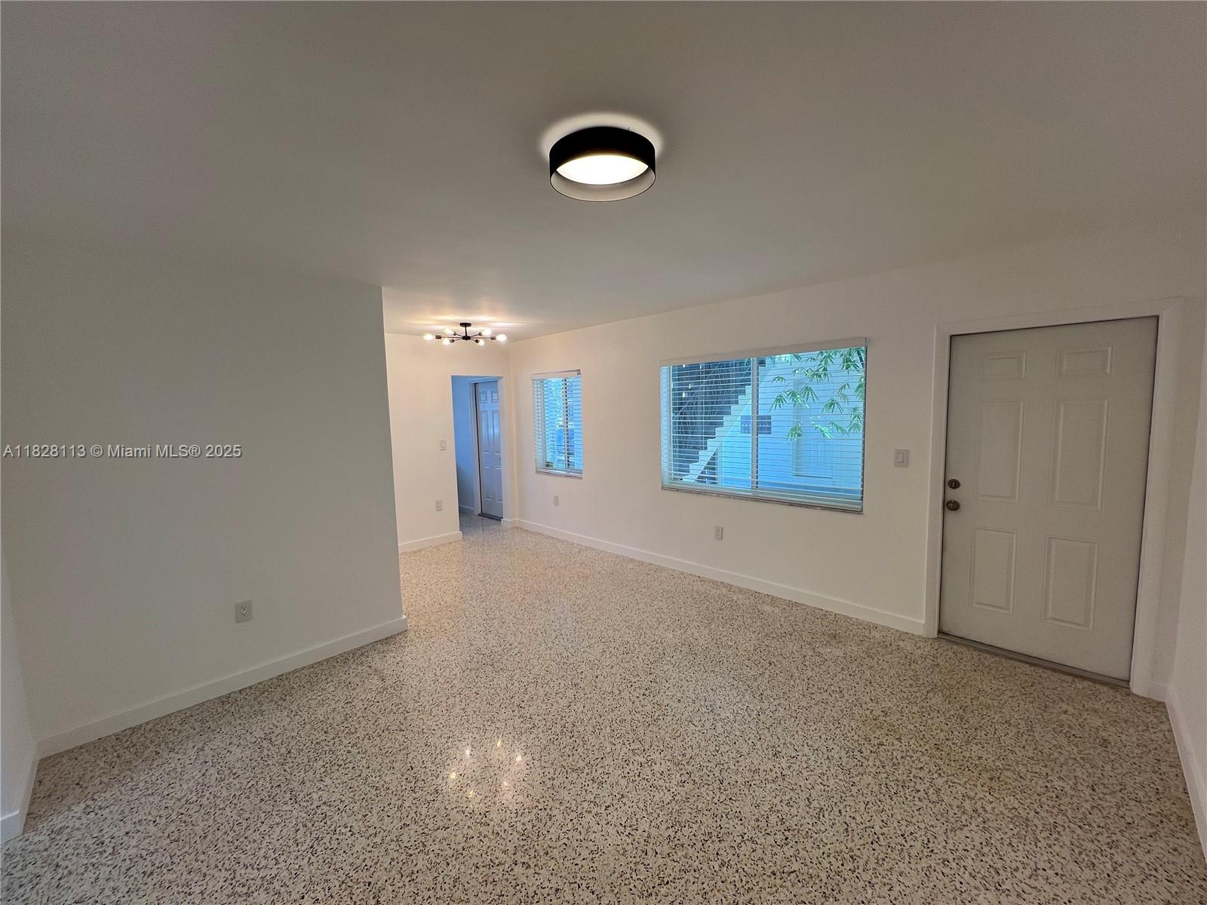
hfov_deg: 106.2
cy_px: 452
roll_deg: +1.8
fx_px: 453
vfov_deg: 89.9
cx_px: 604
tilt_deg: -5.1
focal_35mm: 13
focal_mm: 1.57
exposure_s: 1/120
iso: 40
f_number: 1.8
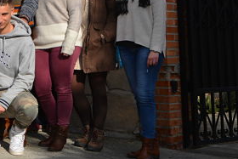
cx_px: -6
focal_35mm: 107
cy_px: -21
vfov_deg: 12.6
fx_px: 708
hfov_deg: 18.5
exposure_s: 1/200
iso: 100
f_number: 14
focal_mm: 30
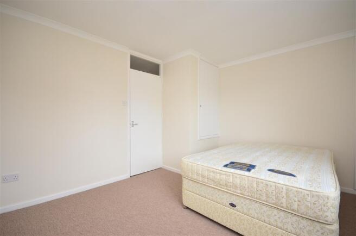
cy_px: 118
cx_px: 178
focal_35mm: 16
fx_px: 163
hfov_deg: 95.1
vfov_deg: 71.8
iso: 200
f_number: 5
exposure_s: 1/40
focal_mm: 11
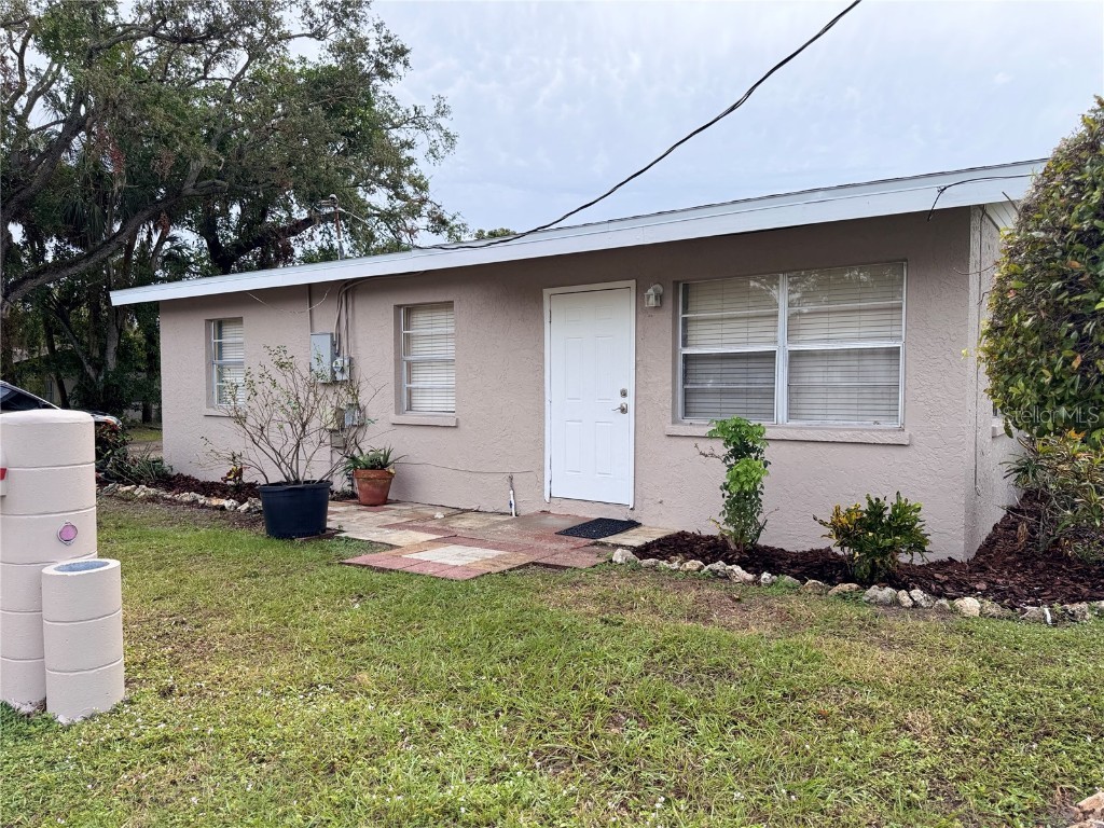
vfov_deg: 56.8
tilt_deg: -3.3
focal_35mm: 24
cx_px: 552
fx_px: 765
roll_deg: +0.1
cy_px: 414
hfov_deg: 71.6
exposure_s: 1/2174
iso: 80
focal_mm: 6.76
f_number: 1.78
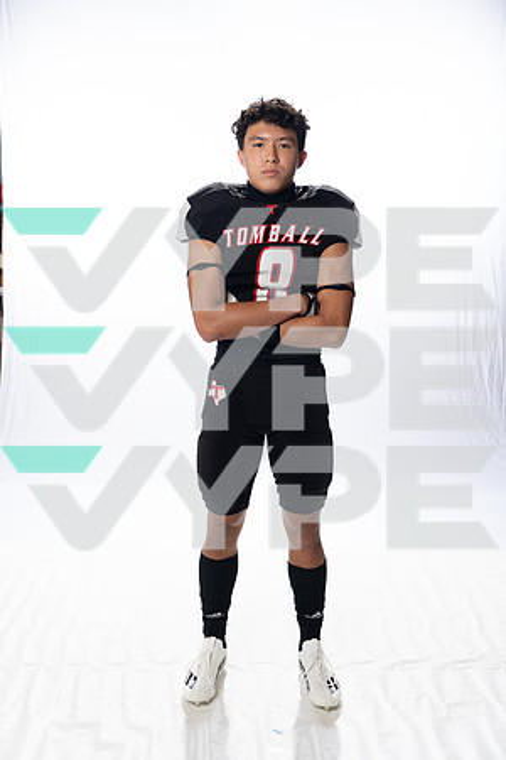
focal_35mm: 42
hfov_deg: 31.9
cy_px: 380
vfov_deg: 46.4
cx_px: 253
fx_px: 885
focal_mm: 42
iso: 400
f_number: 4
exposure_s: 1/250
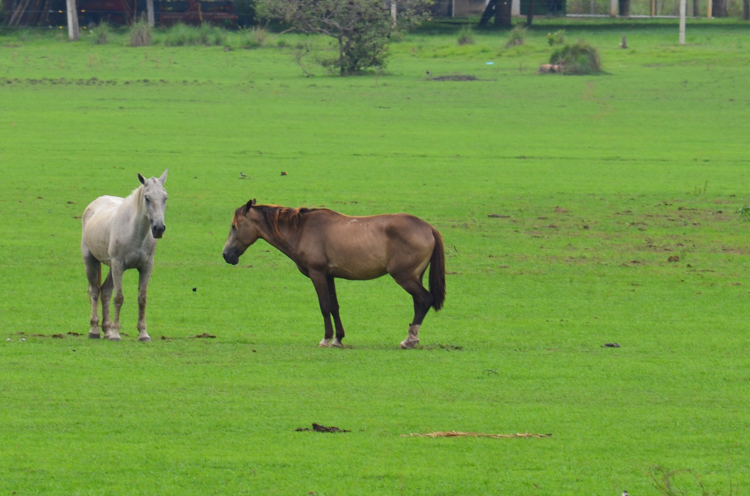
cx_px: 344
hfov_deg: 2.5
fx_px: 17483
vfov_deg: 1.6
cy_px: 272
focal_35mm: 841
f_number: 10
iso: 200
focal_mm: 300
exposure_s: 1/320
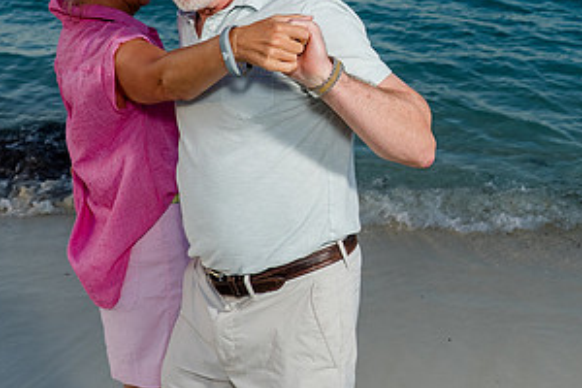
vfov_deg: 22.0
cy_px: 20
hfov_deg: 33.1
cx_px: 394
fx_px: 970
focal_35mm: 60
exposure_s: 1/250
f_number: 5.6
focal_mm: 31
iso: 100
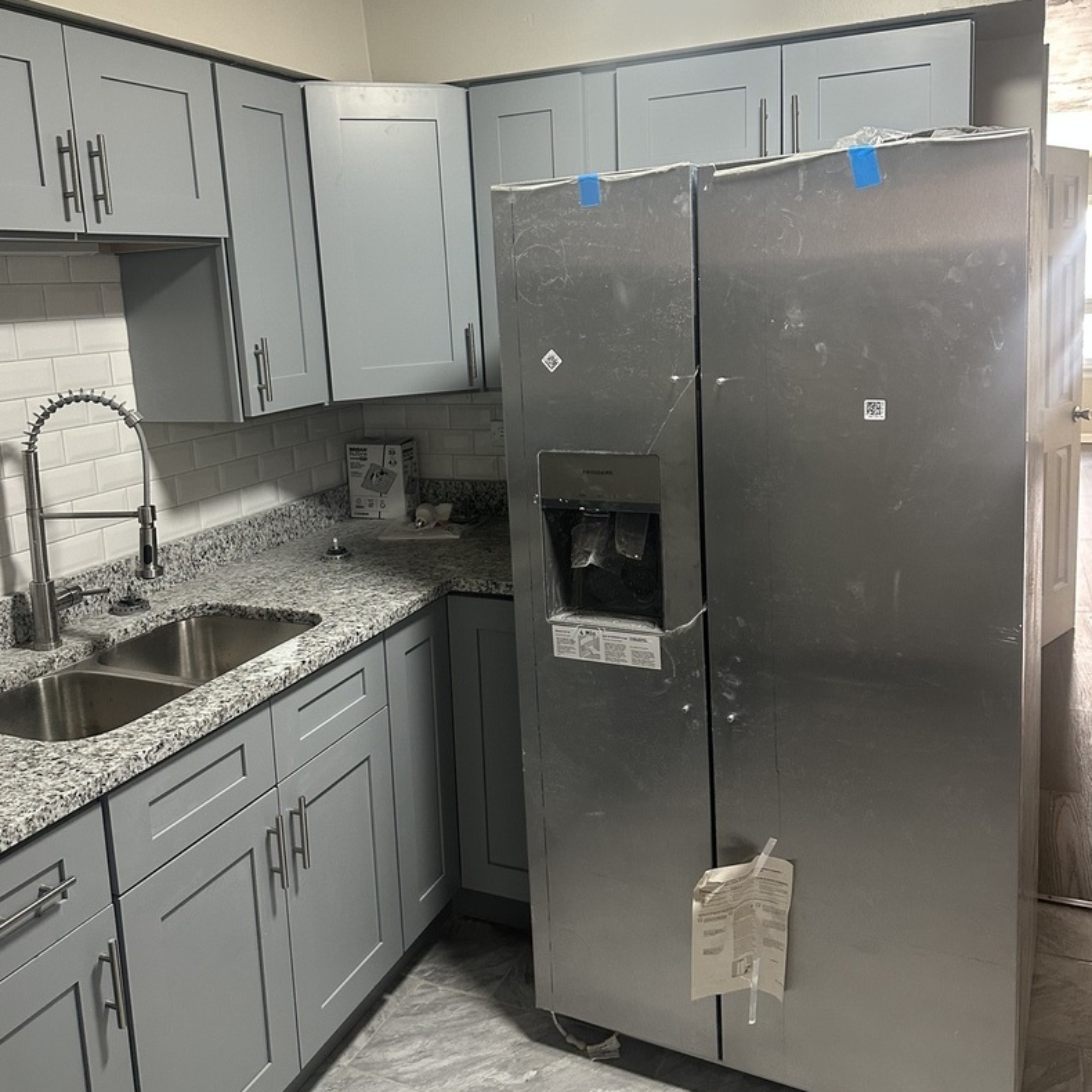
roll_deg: +1.8
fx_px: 1035
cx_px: 538
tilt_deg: -7.9
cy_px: 442
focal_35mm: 29
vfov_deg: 55.3
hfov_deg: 55.6
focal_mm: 6.86
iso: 320
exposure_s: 1/60
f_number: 1.78
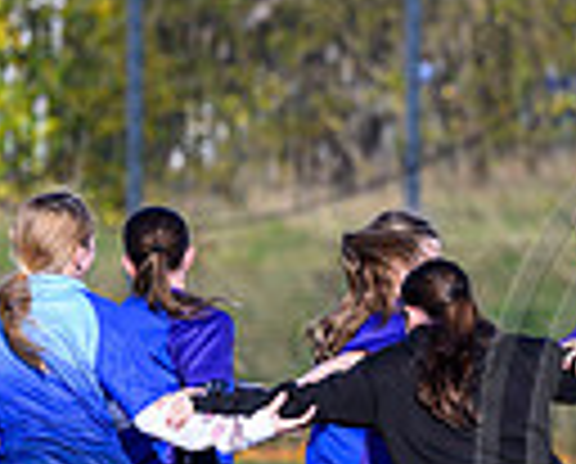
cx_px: 1071
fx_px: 13686
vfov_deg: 1.9
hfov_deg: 2.4
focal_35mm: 801
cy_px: 610
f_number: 3.5
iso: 500
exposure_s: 1/2500
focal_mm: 170
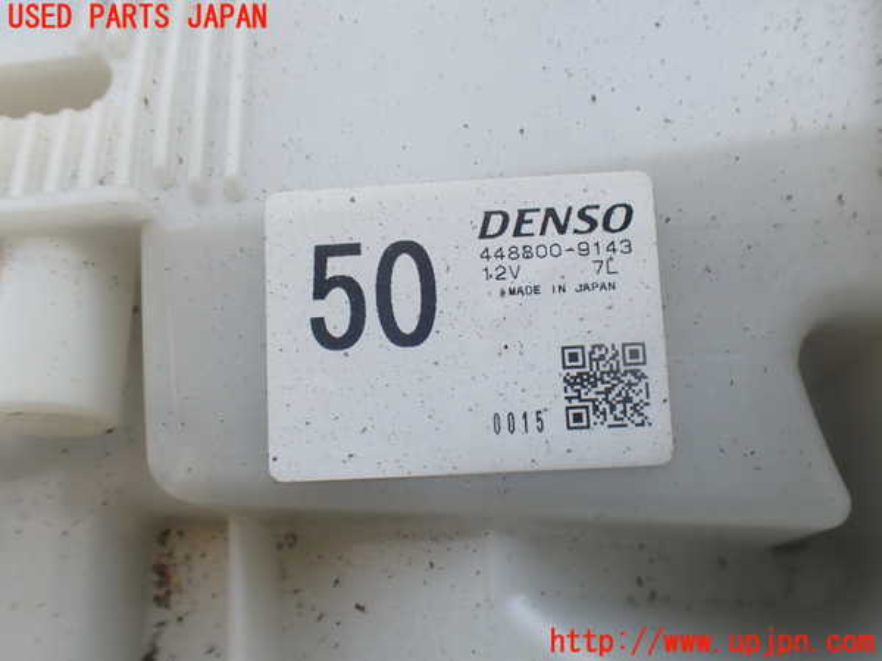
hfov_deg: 60.0
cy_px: 330
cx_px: 441
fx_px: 764
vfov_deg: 46.8
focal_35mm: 30
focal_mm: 5.4
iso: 100
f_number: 3.2
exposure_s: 1/160
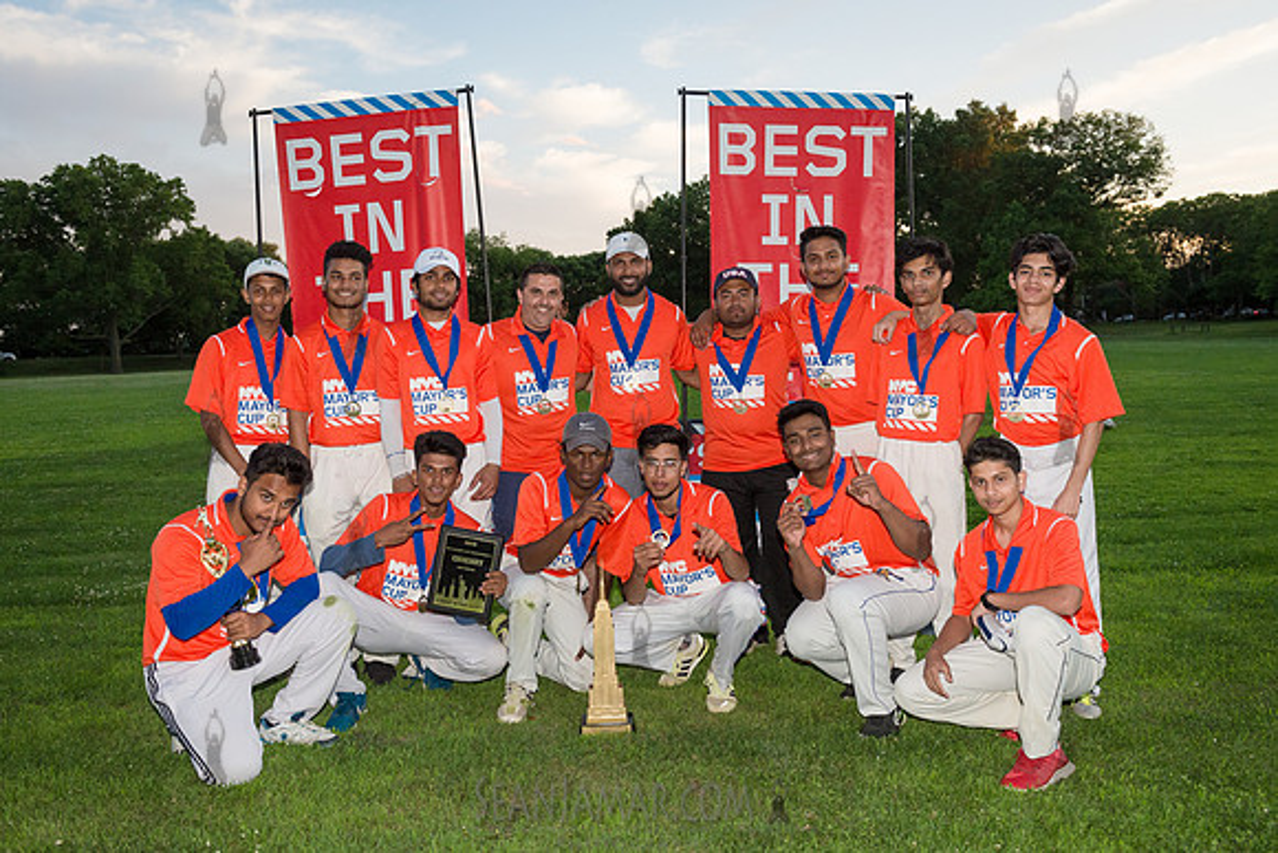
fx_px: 1139
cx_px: 639
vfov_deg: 41.1
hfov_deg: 58.6
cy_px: 426
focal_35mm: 32
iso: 1600
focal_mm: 31
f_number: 5
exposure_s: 1/1000
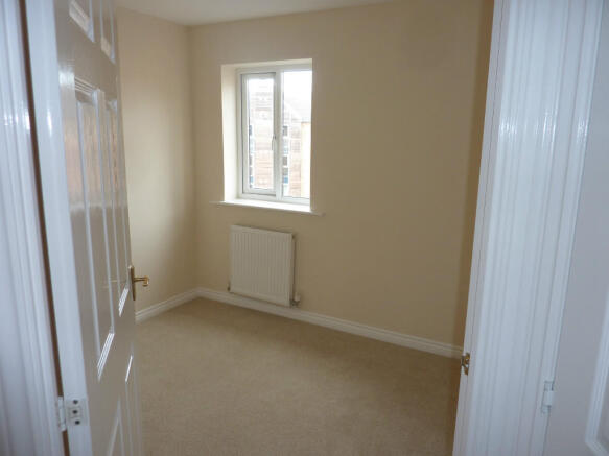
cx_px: 304
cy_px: 228
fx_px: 440
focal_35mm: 25
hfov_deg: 69.4
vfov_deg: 54.9
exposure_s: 1/40
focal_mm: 4.1
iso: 100
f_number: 3.3
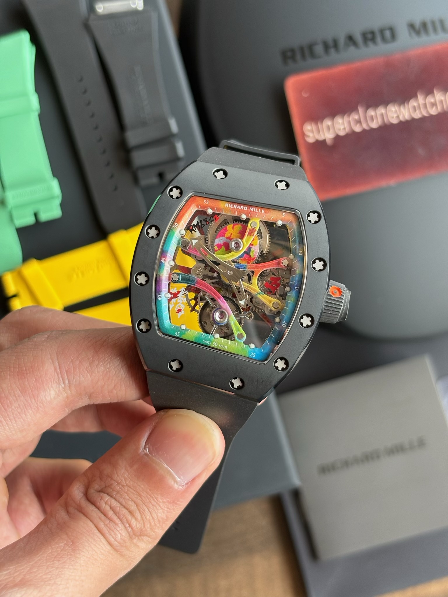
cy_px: 298
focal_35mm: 52
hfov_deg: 28.0
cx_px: 224
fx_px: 897
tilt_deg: -76.8
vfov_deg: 36.8
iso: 50
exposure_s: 1/65
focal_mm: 5.96
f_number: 1.6
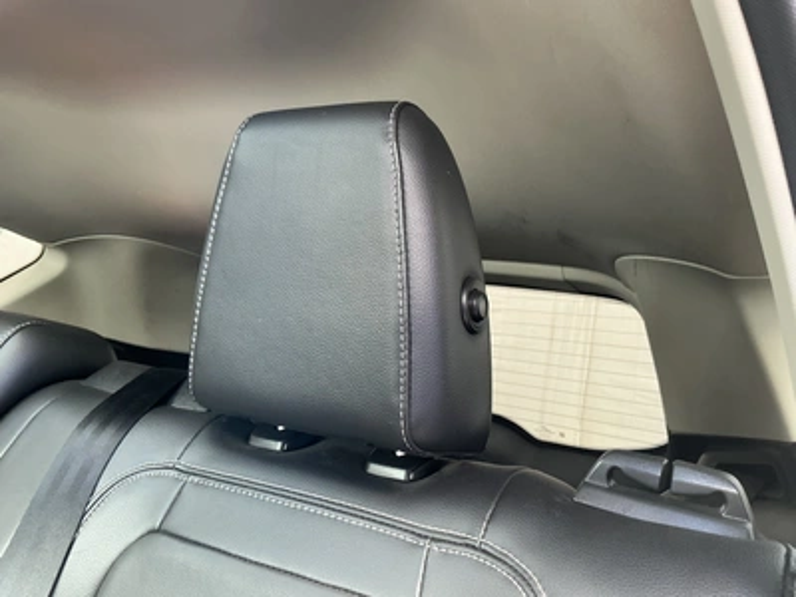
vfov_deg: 49.7
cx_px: 398
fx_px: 644
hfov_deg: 63.4
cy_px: 298
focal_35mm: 28
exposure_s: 1/60
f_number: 1.8
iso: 160
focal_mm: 3
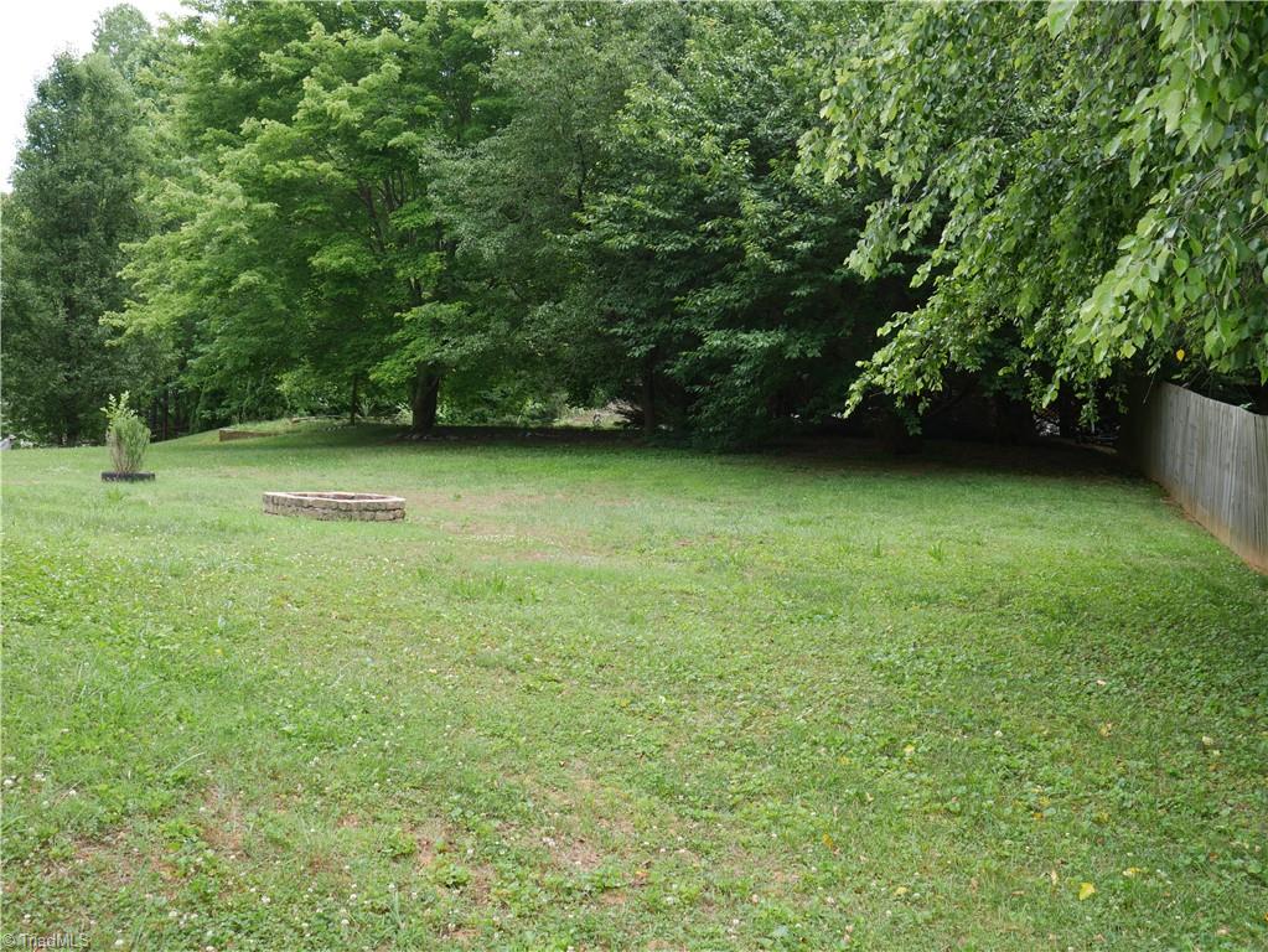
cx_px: 634
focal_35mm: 38
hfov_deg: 49.0
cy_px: 476
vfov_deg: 37.7
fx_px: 1392
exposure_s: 1/200
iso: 200
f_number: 5.6
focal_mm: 19
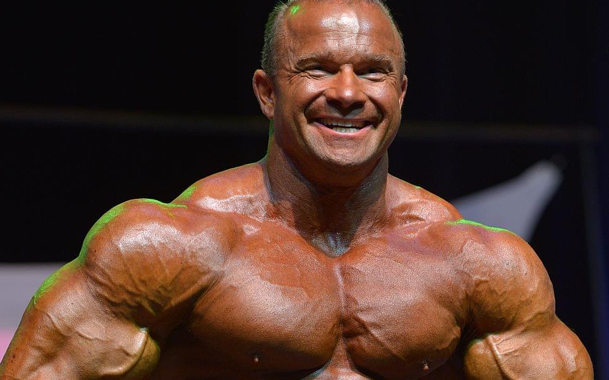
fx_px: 3833
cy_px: 447
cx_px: 316
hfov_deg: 9.1
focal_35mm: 231
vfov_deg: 5.7
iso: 800
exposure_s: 1/125
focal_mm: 135
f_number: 3.2
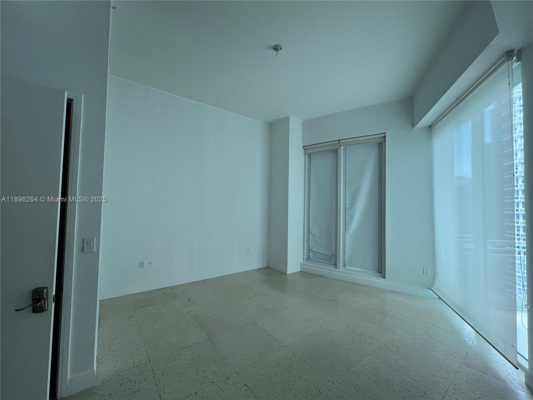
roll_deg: -1.1
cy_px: 200
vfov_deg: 89.9
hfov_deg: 106.2
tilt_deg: +1.7
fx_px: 200
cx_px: 266
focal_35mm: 13
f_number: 1.8
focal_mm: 1.57
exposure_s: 1/120
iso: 50
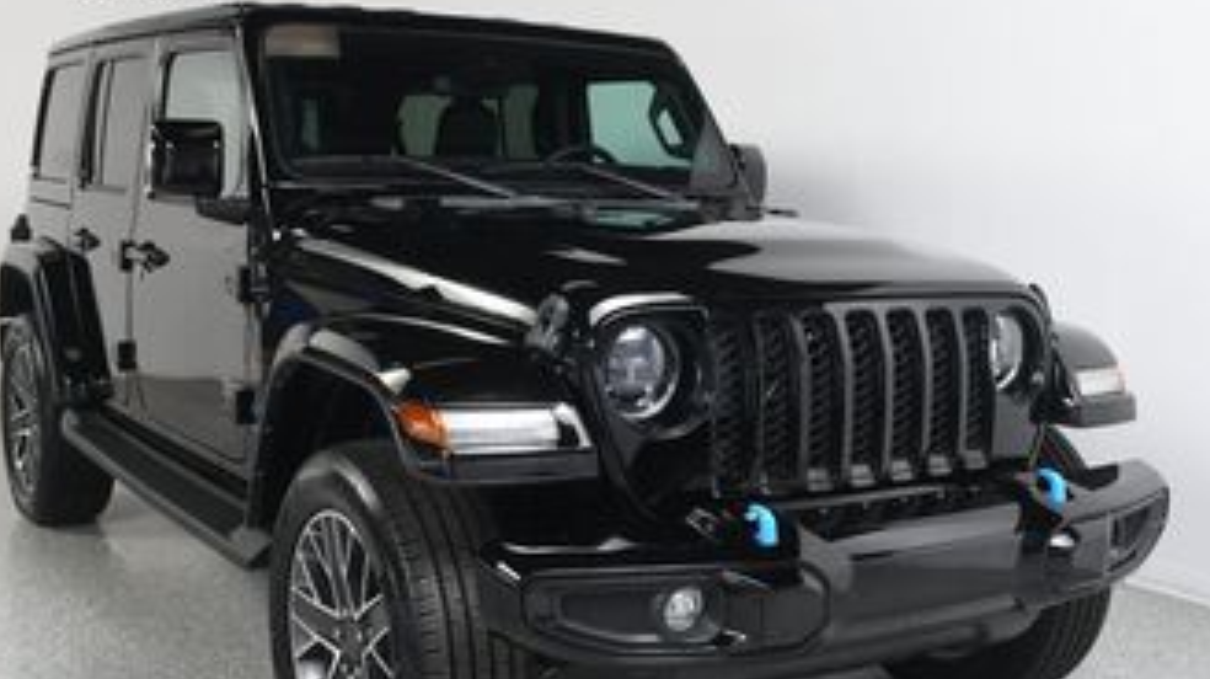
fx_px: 1475
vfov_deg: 25.9
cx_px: 568
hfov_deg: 44.6
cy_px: 380
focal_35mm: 46
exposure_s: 1/160
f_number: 7.1
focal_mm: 24
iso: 100
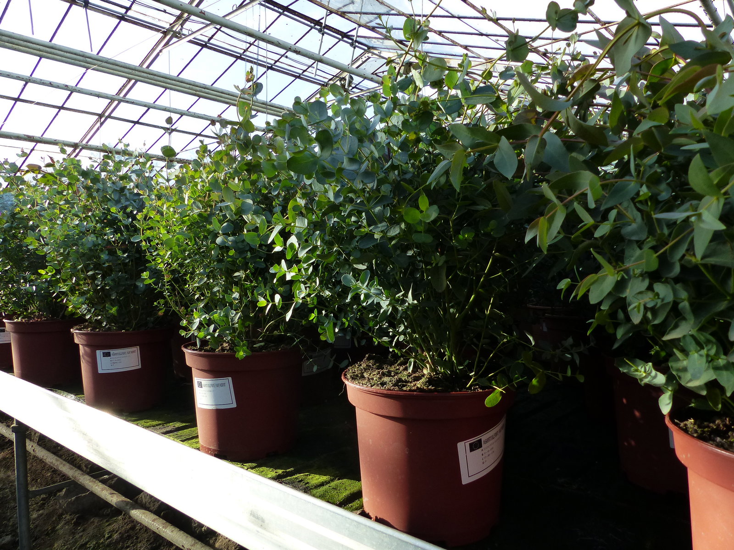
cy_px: 275
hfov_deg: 69.4
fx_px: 530
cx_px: 367
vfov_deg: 54.9
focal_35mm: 25
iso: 160
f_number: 4
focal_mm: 4.5
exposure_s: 1/200
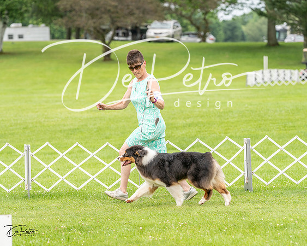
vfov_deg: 8.7
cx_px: 154
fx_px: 1604
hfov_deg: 10.9
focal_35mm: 177
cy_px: 123
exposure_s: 1/800
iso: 400
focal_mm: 155
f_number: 5
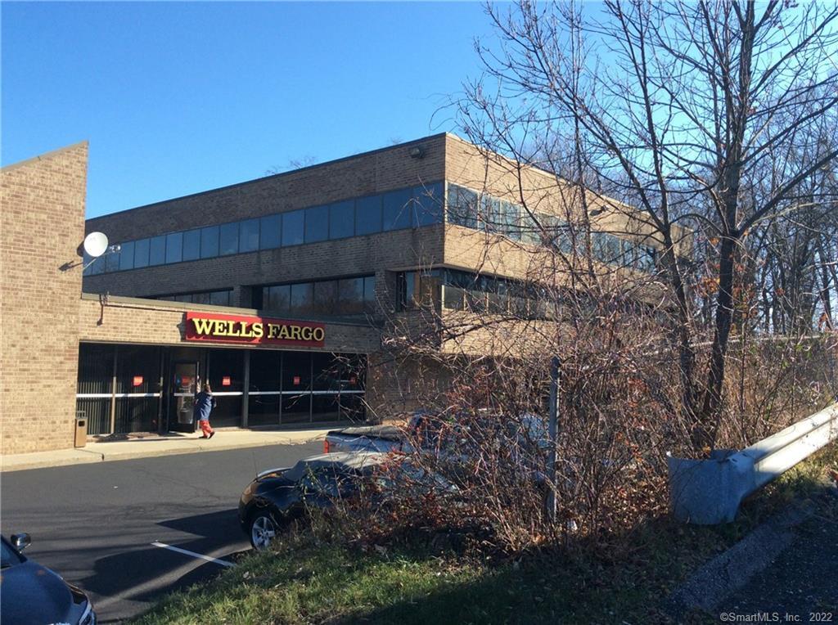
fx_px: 773
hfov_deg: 56.9
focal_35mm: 32
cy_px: 312
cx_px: 419
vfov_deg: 44.0
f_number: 2.4
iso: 32
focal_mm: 3.3
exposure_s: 1/657
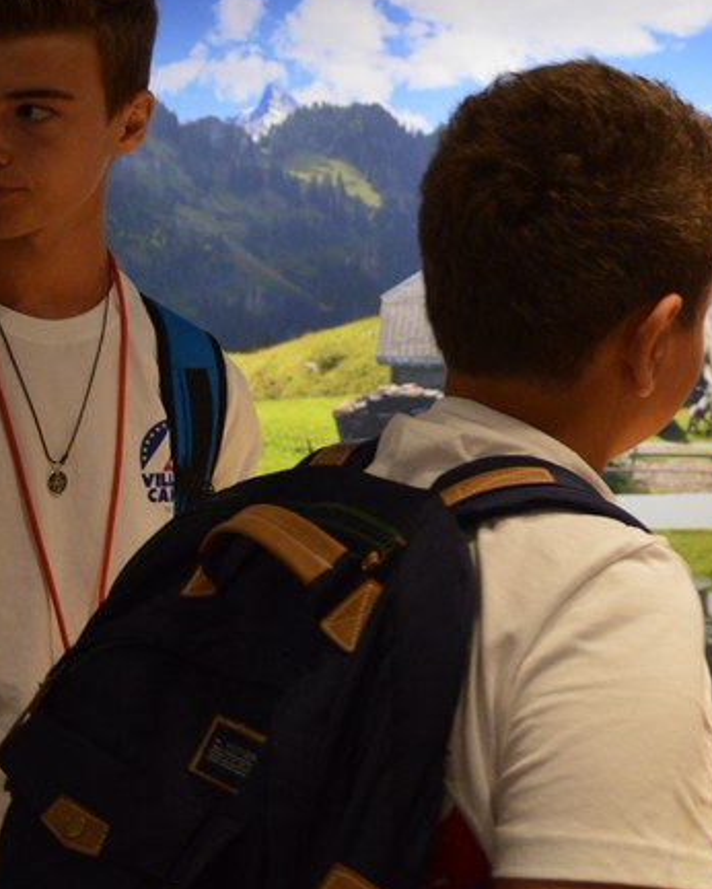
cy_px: 246
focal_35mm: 60
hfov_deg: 23.6
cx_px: 805
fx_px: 1579
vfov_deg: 31.0
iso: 900
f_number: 3.5
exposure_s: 1/80
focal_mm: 18
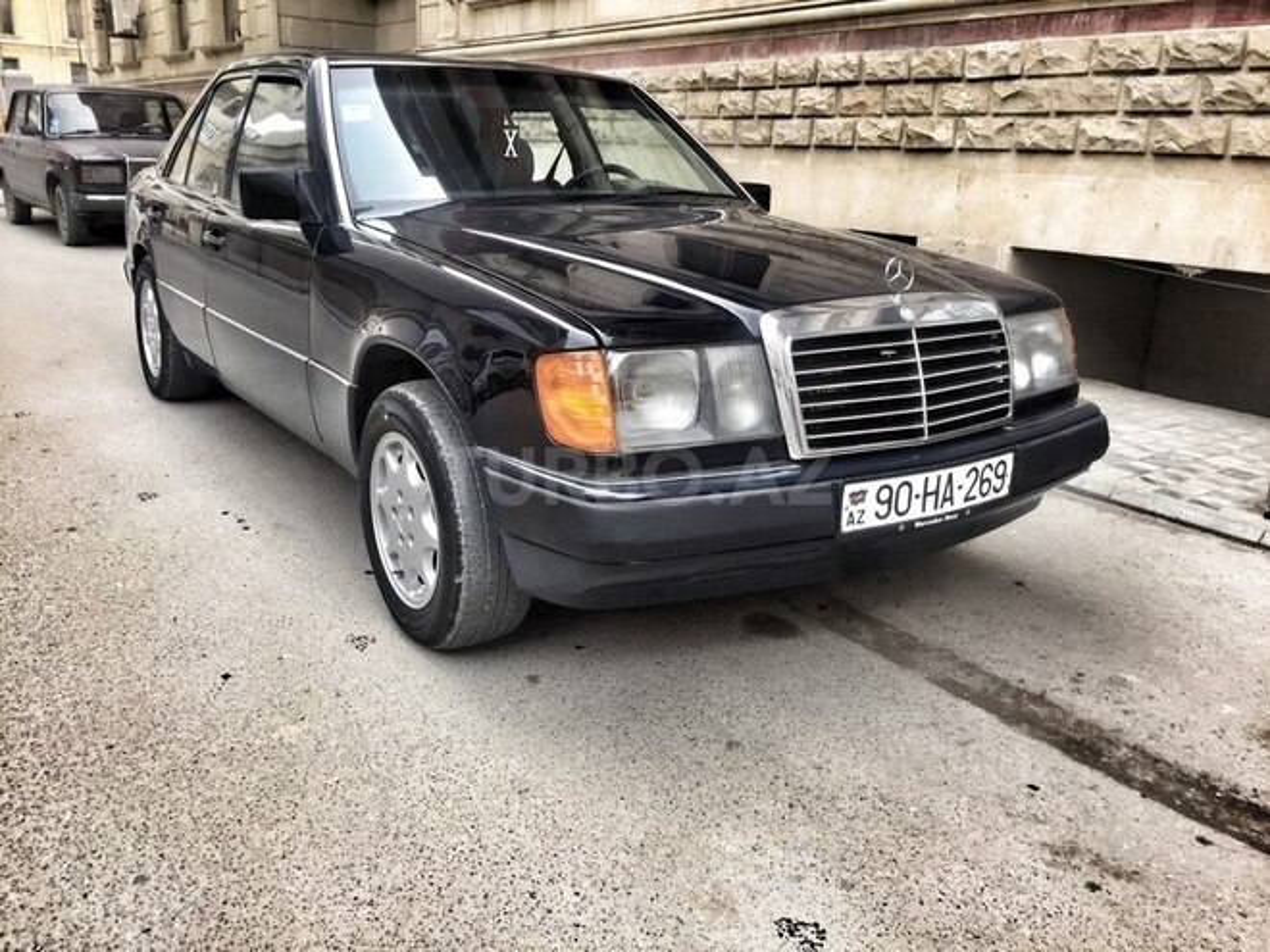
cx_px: 635
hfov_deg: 61.7
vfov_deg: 48.2
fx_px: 1064
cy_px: 476
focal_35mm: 29
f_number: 2.2
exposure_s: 1/314
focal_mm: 4.15
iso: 32
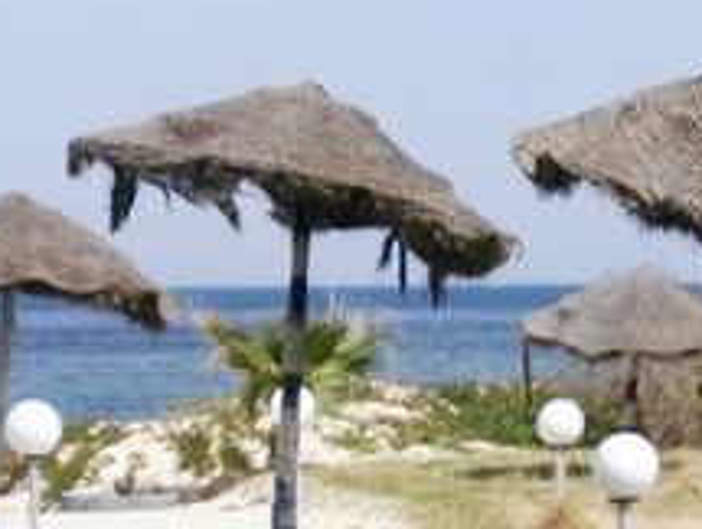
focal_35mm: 78
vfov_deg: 18.1
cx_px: 206
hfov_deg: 24.8
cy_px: 611
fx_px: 1584
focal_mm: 2.96
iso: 64
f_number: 2
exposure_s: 1/2387
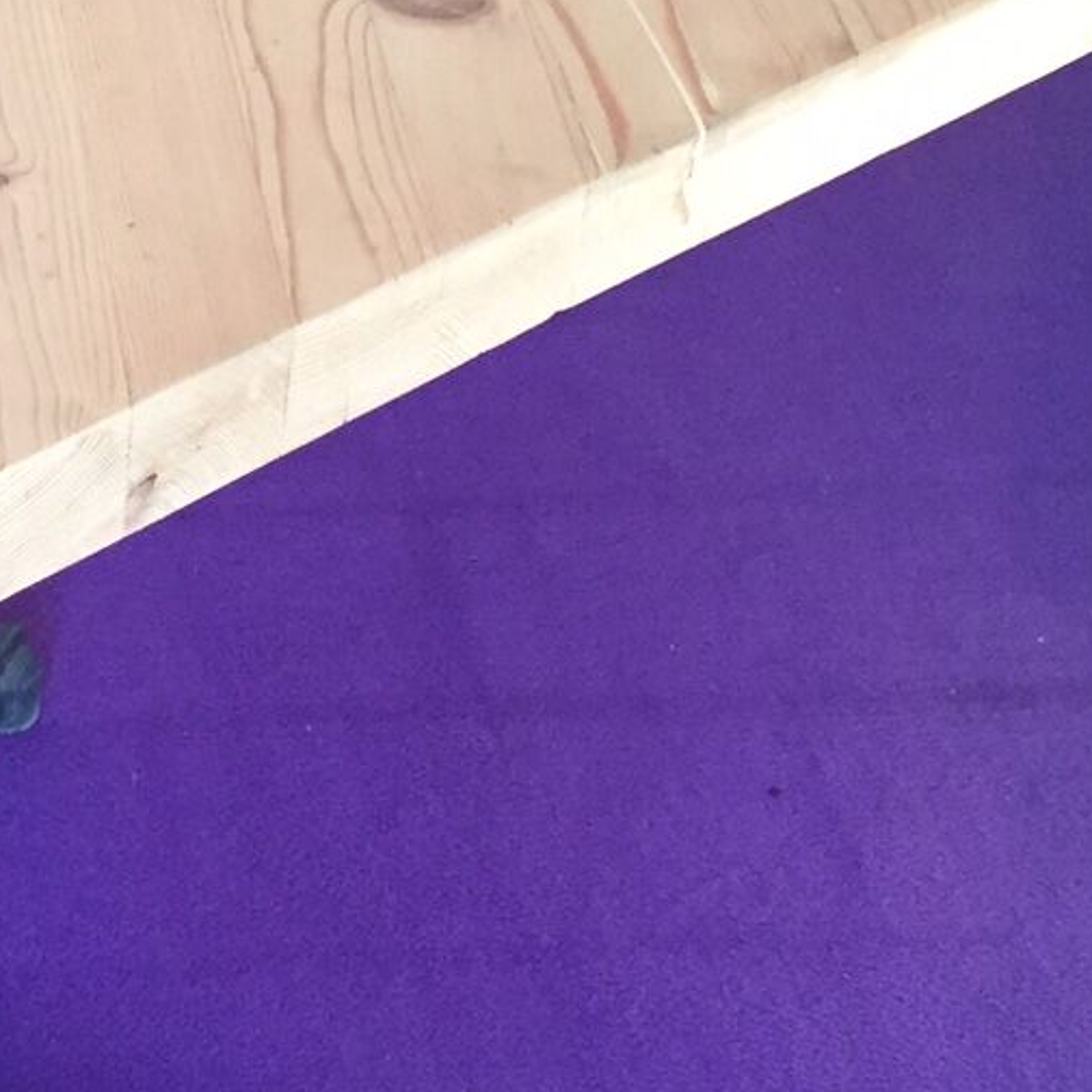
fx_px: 3712
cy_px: 402
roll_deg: -1.1
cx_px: -197
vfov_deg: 16.7
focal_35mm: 104
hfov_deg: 16.1
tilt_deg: -38.3
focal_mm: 4.15
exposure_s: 1/33
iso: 200
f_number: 2.2
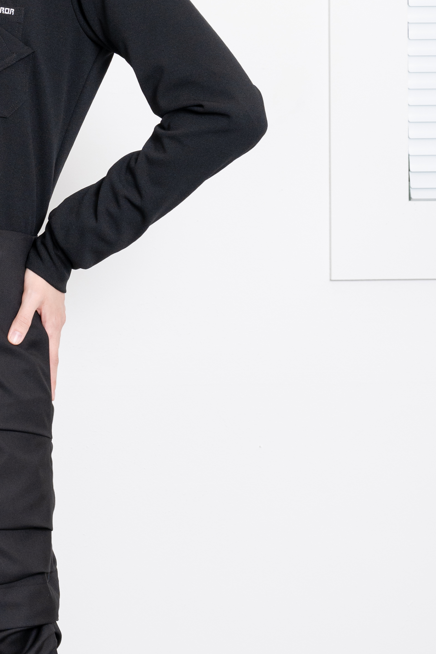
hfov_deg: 8.7
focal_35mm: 156
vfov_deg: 13.1
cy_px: 125
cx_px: -70
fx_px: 2833
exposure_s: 1/125
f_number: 6.3
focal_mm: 61
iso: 250
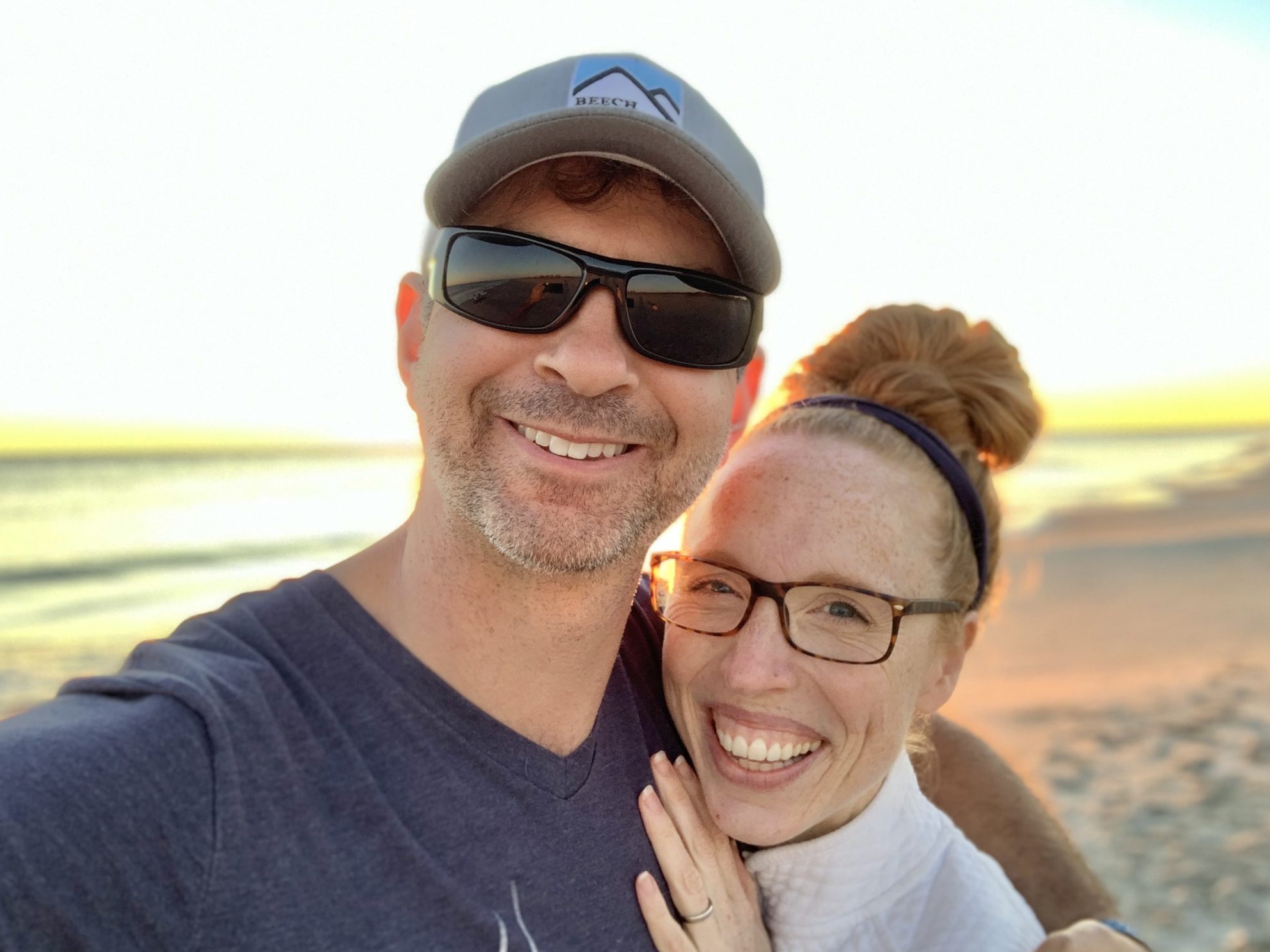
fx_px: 1211
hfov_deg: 55.4
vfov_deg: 42.9
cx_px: 646
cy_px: 472
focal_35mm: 33
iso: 64
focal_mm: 2.87
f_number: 2.2
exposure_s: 1/88
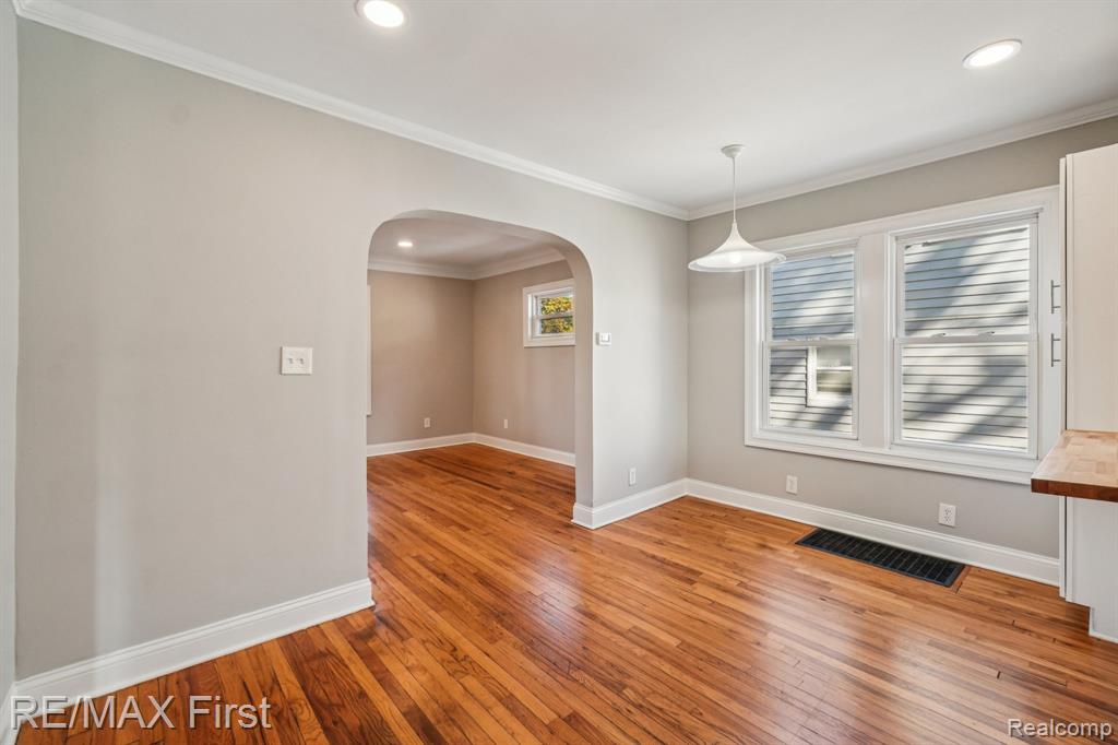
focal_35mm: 15
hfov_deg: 100.4
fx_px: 466
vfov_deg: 77.3
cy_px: 372
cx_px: 559
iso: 250
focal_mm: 10
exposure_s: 1/30
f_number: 8
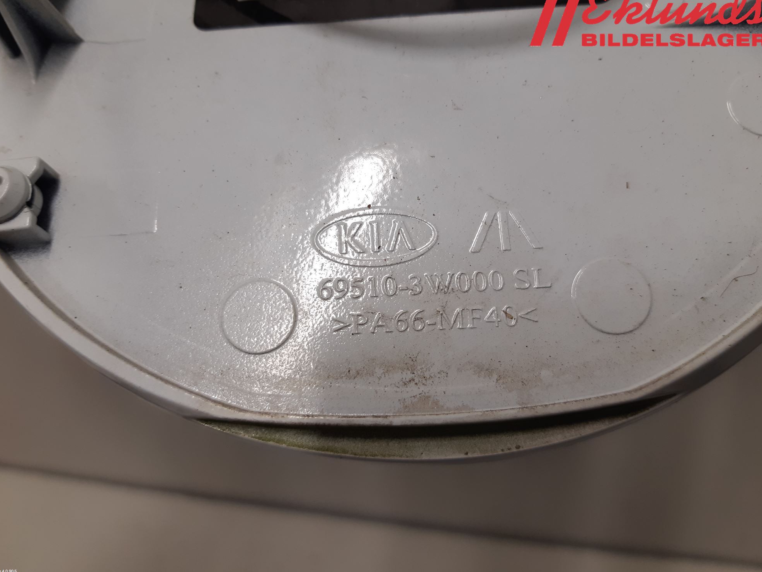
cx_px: 371
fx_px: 594
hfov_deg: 65.3
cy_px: 278
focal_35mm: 27
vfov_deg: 51.3
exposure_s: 1/50
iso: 50
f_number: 1.7
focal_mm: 3.93
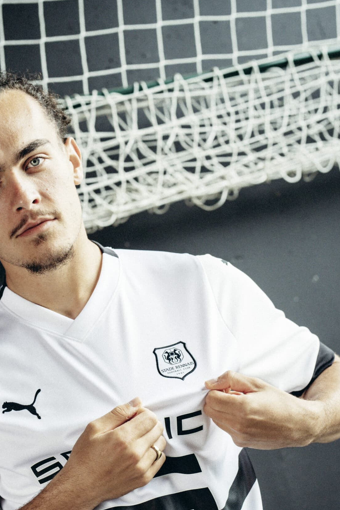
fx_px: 1076
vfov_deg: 26.5
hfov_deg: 17.9
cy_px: 333
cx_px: 88
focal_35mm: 76
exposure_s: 1/500
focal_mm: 50
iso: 1000
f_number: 4
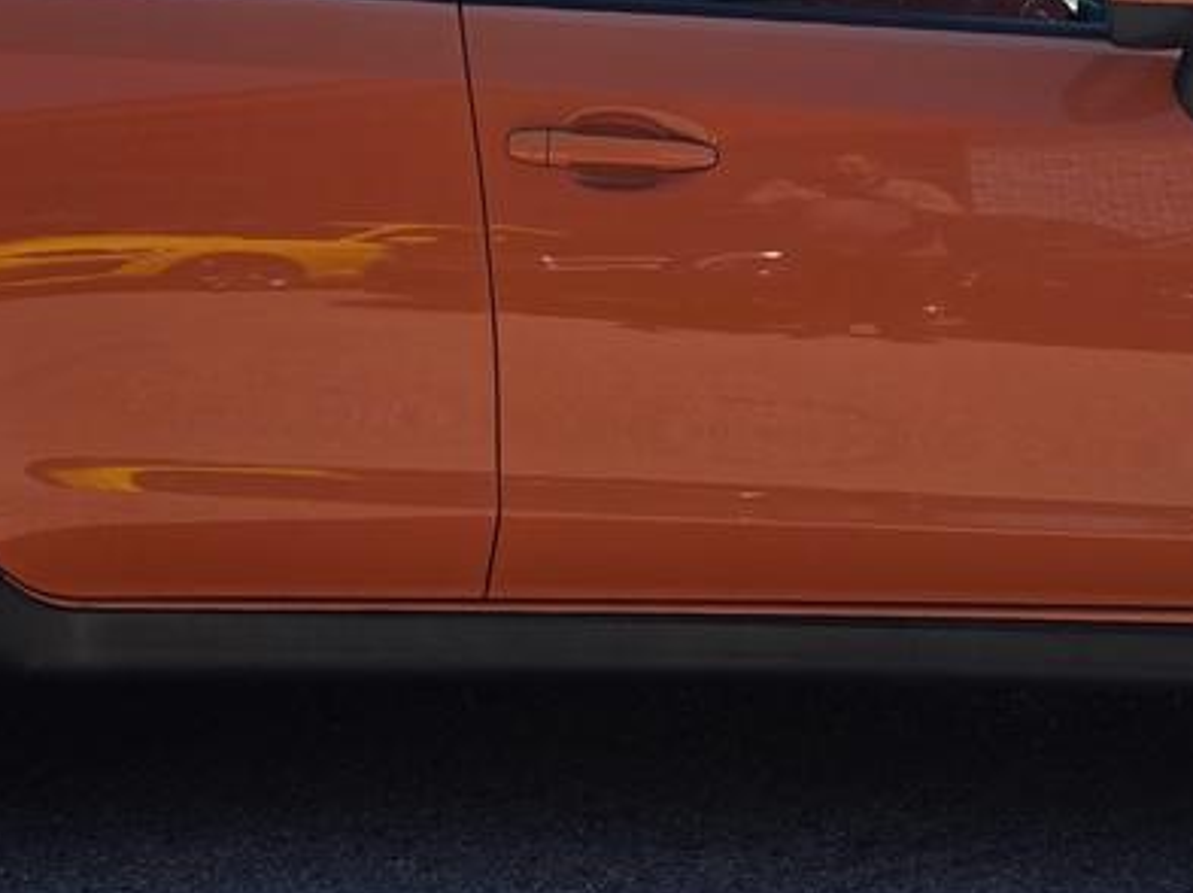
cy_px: 419
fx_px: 2582
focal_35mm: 75
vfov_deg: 19.6
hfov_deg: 25.9
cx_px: 753
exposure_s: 1/3891
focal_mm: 6.3
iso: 80
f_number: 1.7
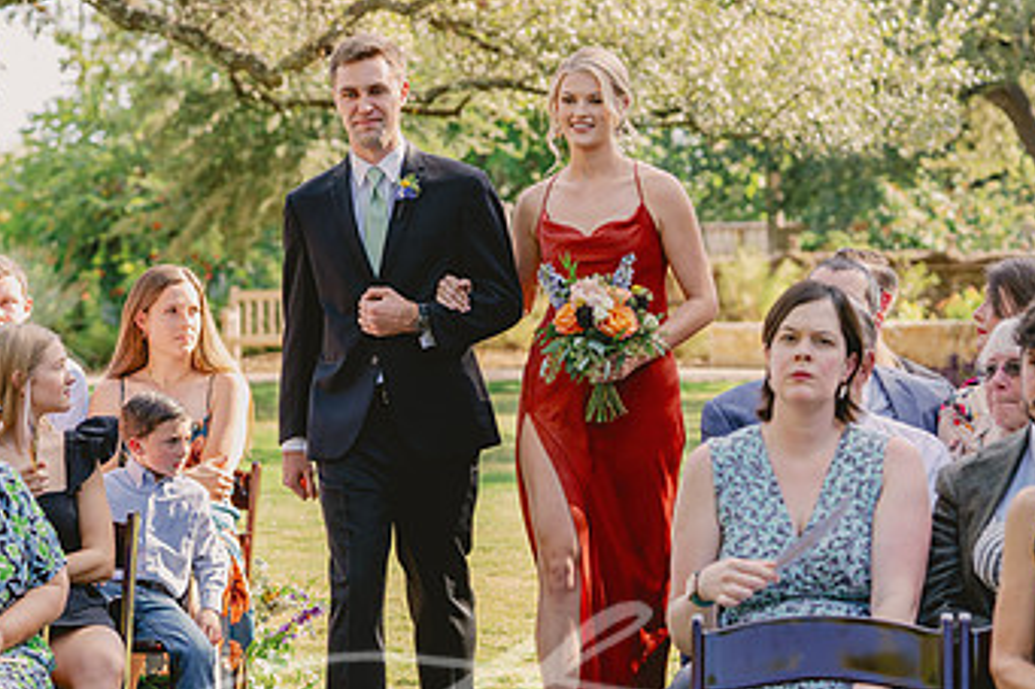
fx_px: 4598
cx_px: 477
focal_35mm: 160
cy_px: 429
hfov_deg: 12.8
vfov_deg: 8.6
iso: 200
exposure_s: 1/250
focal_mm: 94
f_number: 4
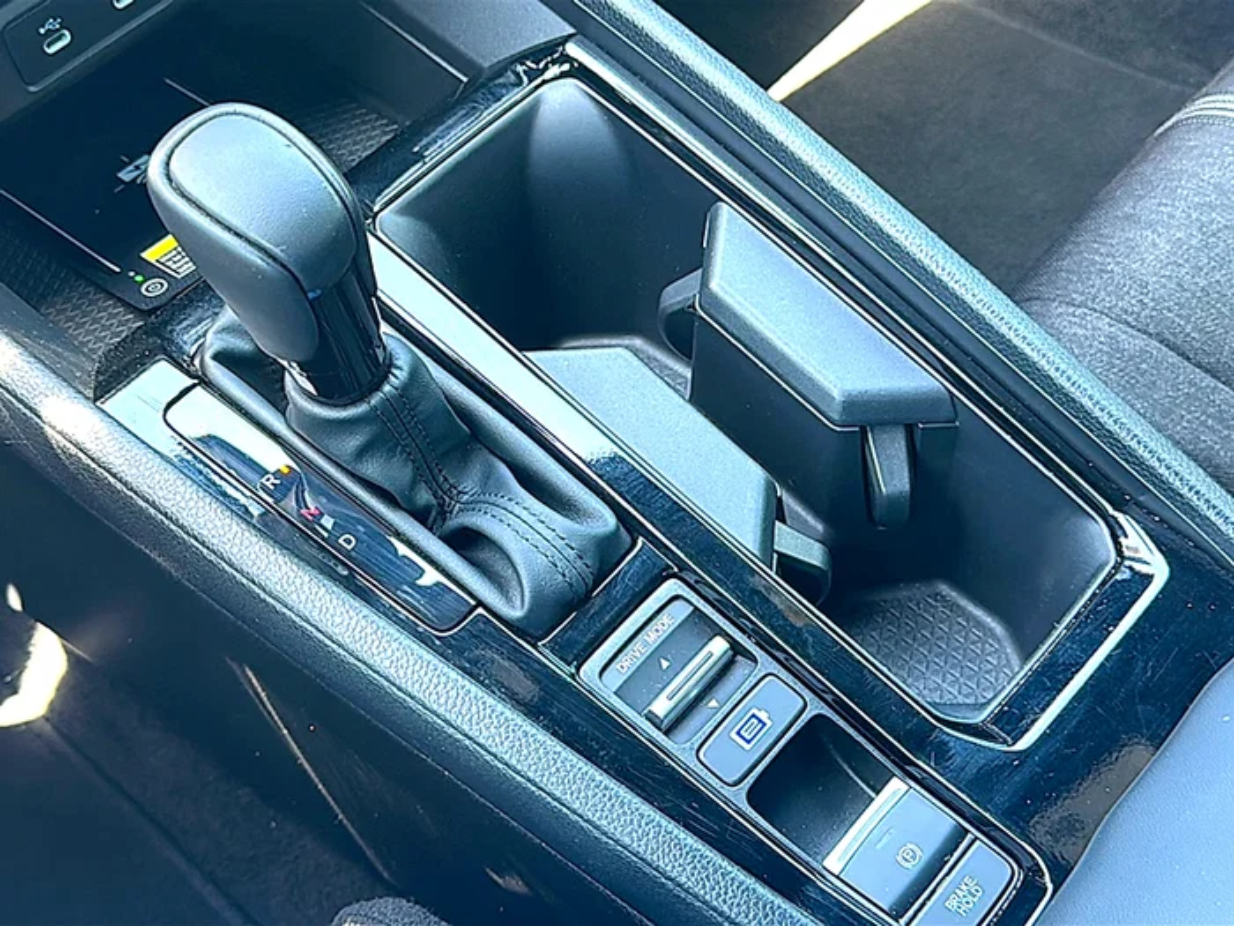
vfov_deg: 38.7
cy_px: 463
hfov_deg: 50.1
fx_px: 1319
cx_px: 617
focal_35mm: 37
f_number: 1.78
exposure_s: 1/50
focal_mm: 6.86
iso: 125
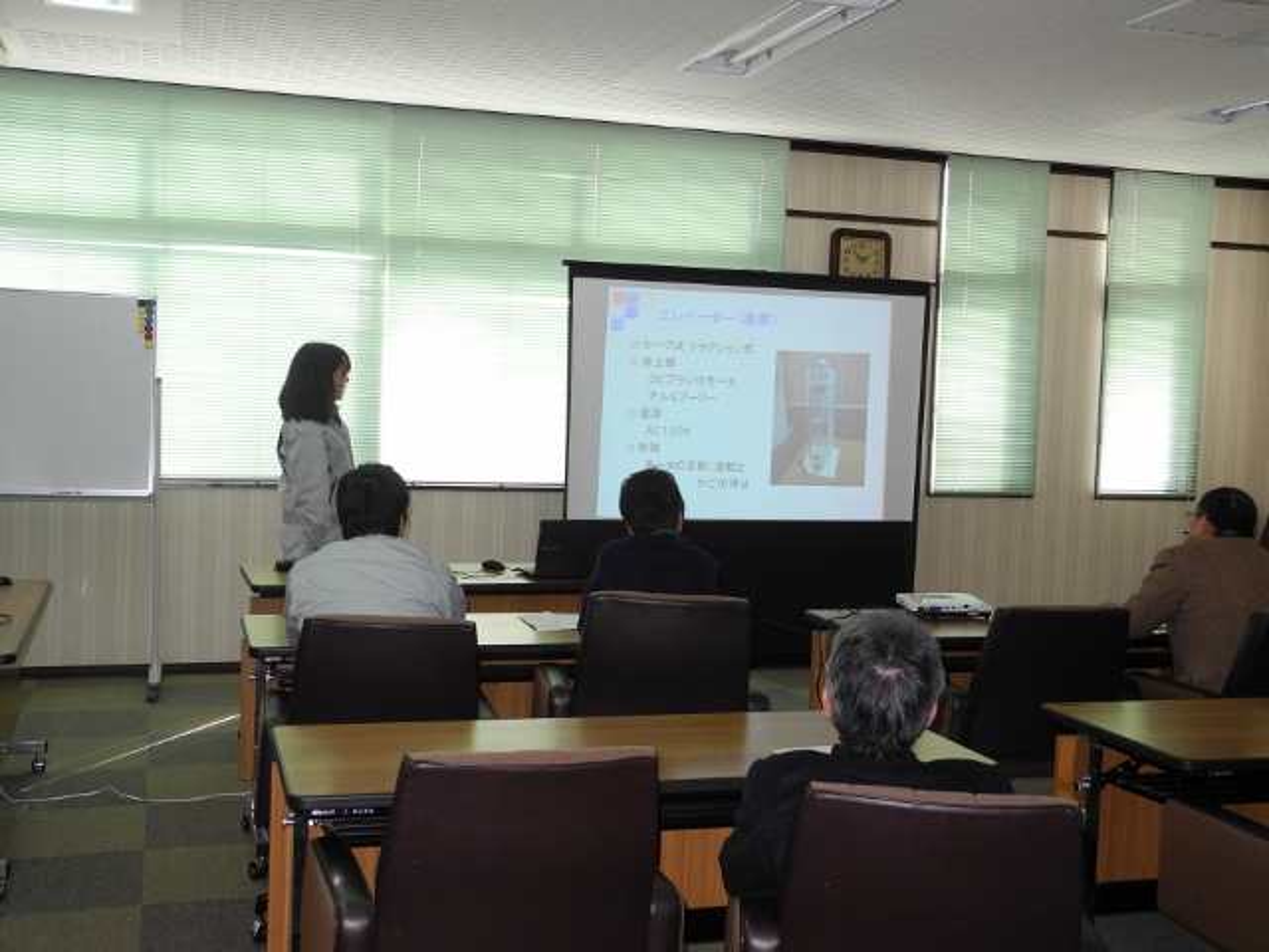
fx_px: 1503
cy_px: 476
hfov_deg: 45.8
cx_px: 634
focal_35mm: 41
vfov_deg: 35.1
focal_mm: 8.8
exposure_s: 1/100
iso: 140
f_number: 3.2
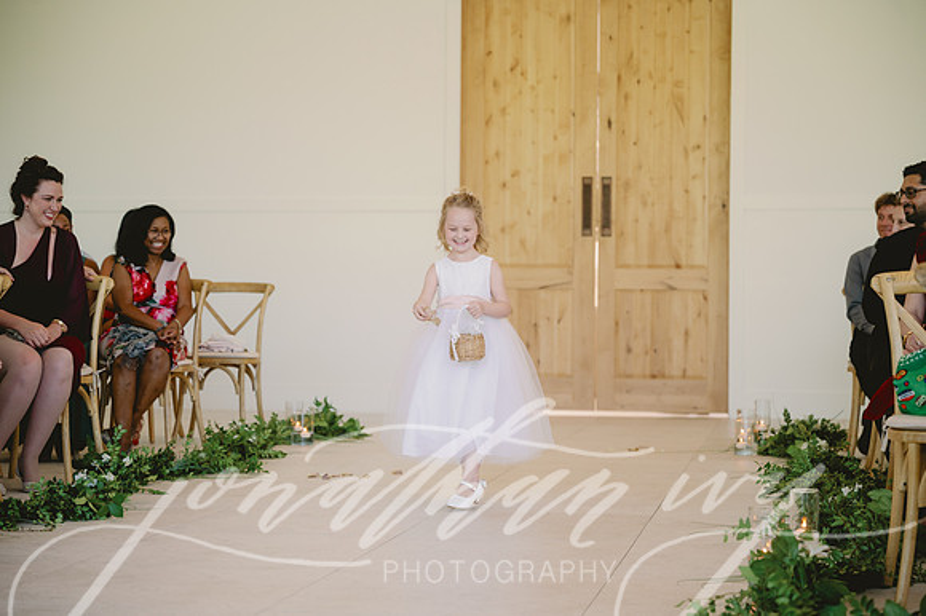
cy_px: 303
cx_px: 463
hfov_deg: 28.4
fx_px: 1828
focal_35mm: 71
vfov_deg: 19.1
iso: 1250
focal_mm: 70
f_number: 2.8
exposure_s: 1/320
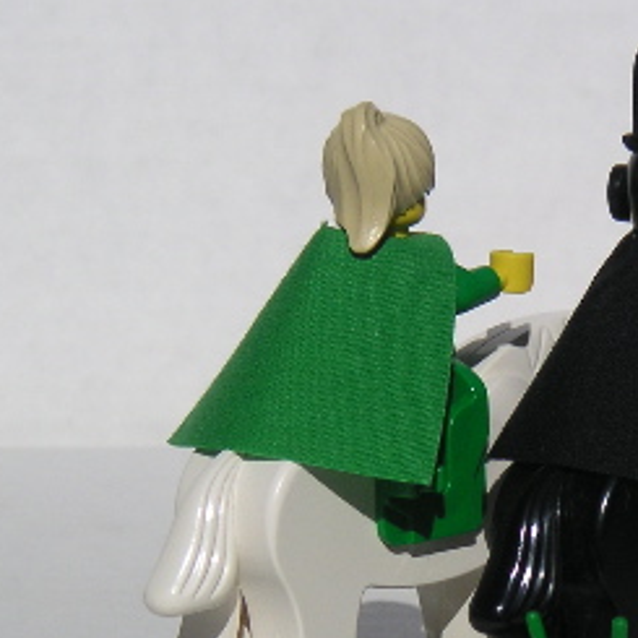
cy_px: 456
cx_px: 513
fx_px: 3566
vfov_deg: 10.2
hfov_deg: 10.2
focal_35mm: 171
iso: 50
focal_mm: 12.2
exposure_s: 1/500
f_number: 8
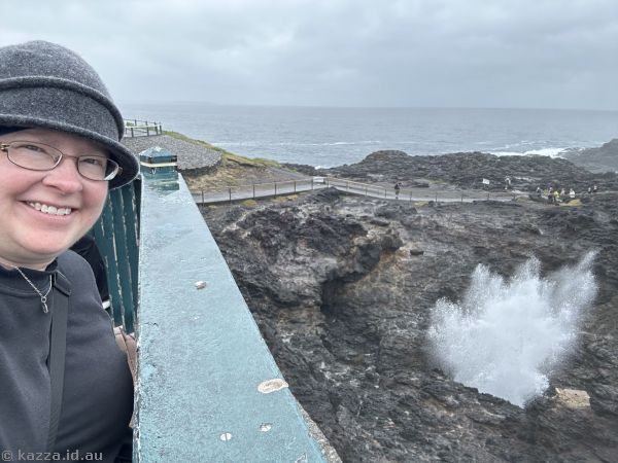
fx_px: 411
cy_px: 232
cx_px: 309
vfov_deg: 58.9
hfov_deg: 73.9
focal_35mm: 23
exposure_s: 1/342
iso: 25
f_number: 1.9
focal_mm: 2.69
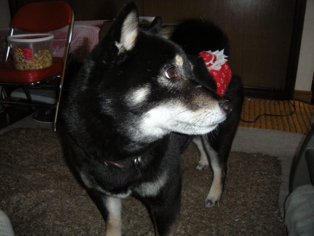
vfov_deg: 40.7
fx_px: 317
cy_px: 118
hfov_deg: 52.6
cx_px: 157
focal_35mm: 35
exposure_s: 1/60
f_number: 3.8
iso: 200
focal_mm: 5.9
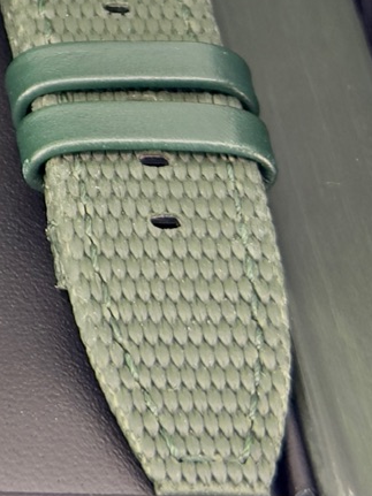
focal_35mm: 228
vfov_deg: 8.4
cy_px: -403
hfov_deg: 6.3
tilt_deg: -31.2
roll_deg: -0.7
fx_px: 3269
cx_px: -462
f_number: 1.78
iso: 100
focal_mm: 6.76
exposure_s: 1/63
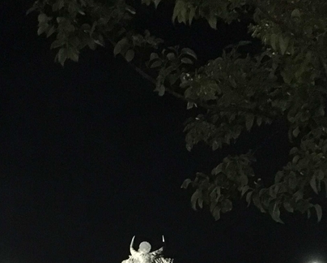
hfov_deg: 22.7
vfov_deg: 17.3
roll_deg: -0.7
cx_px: 124
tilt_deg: +13.6
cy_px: 335
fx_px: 814
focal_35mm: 84
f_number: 2.2
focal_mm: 4.15
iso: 1000
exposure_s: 1/15
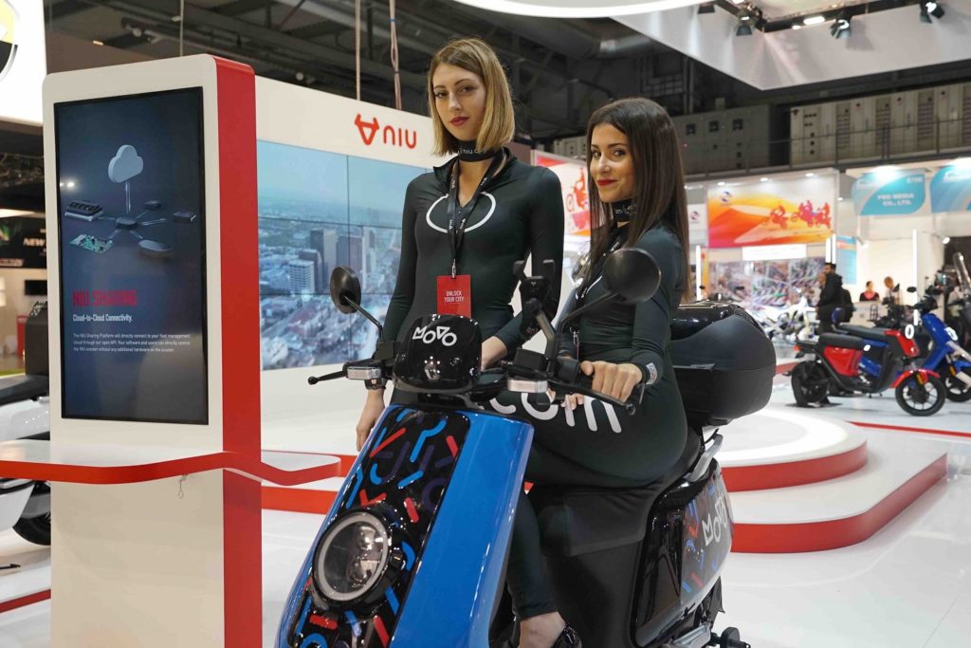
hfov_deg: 54.4
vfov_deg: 37.9
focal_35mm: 35
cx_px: 486
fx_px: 944
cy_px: 324
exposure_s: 1/400
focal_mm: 35
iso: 2500
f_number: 4
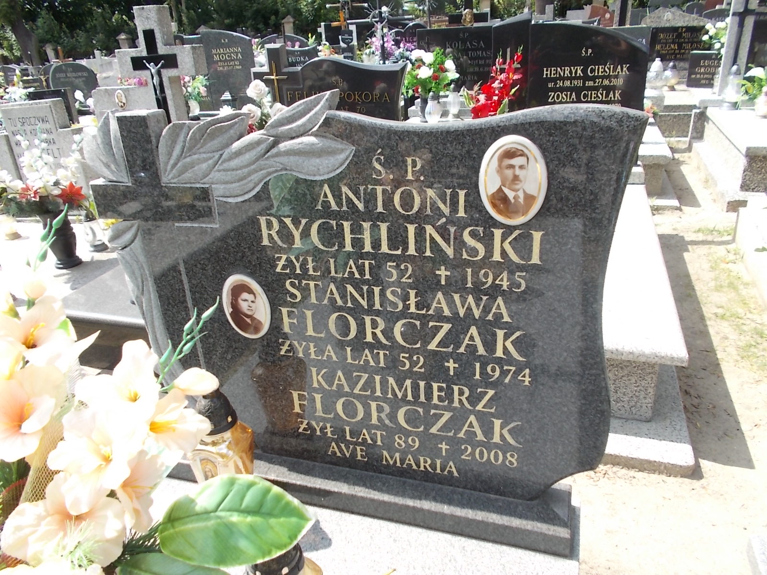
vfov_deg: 53.1
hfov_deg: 67.3
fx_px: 576
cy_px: 288
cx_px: 384
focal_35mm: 26
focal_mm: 4.6
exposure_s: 1/400
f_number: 3.2
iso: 80
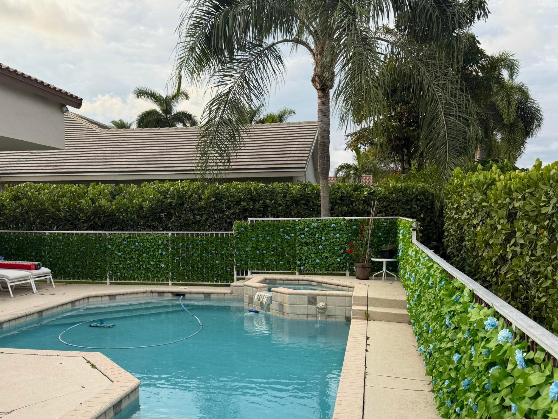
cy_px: 240
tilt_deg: -3.5
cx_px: 240
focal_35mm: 34
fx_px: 548
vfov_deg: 41.7
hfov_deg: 53.8
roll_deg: +0.9
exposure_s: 1/735
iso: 100
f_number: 1.78
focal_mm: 6.76
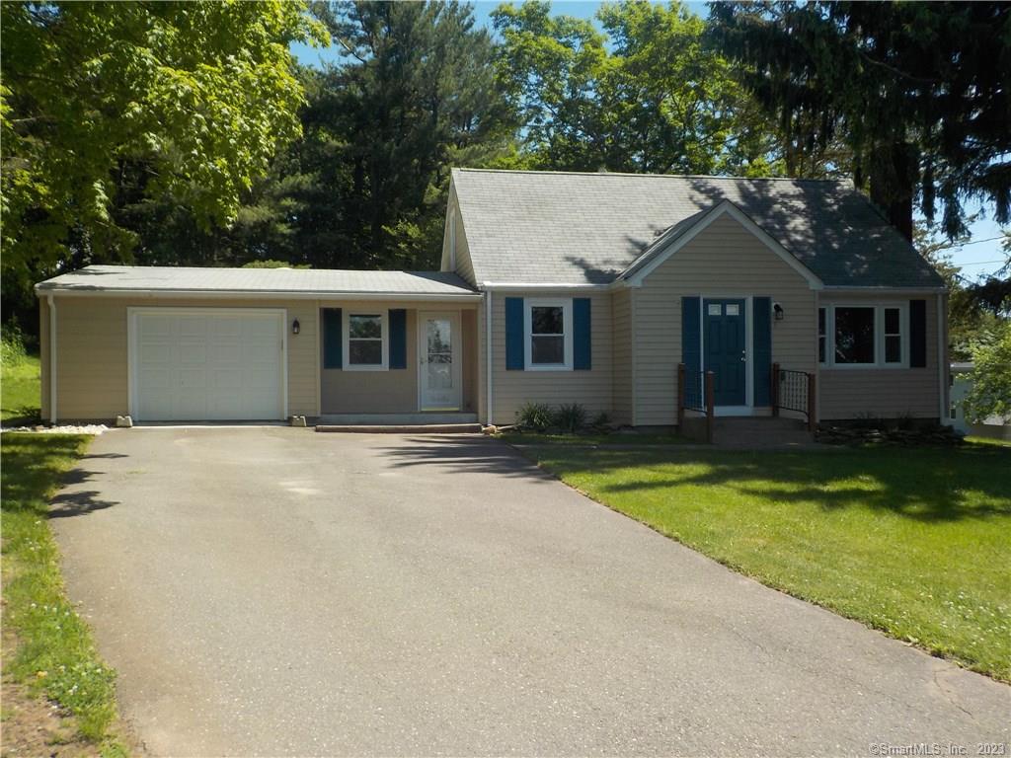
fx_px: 876
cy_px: 379
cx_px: 506
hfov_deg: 60.0
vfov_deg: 46.8
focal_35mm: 30
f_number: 3.3
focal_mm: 4.1
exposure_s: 1/1000
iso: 125
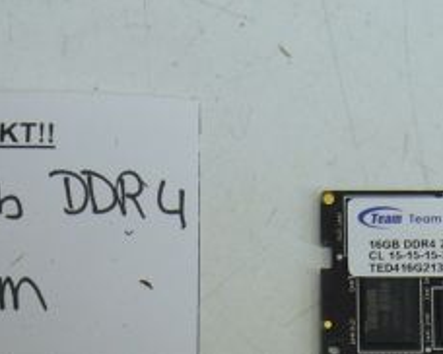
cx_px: 262
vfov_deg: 12.5
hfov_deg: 16.0
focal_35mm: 120
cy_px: 422
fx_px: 1572
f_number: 2.8
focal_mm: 5.8
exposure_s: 1/30
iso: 80
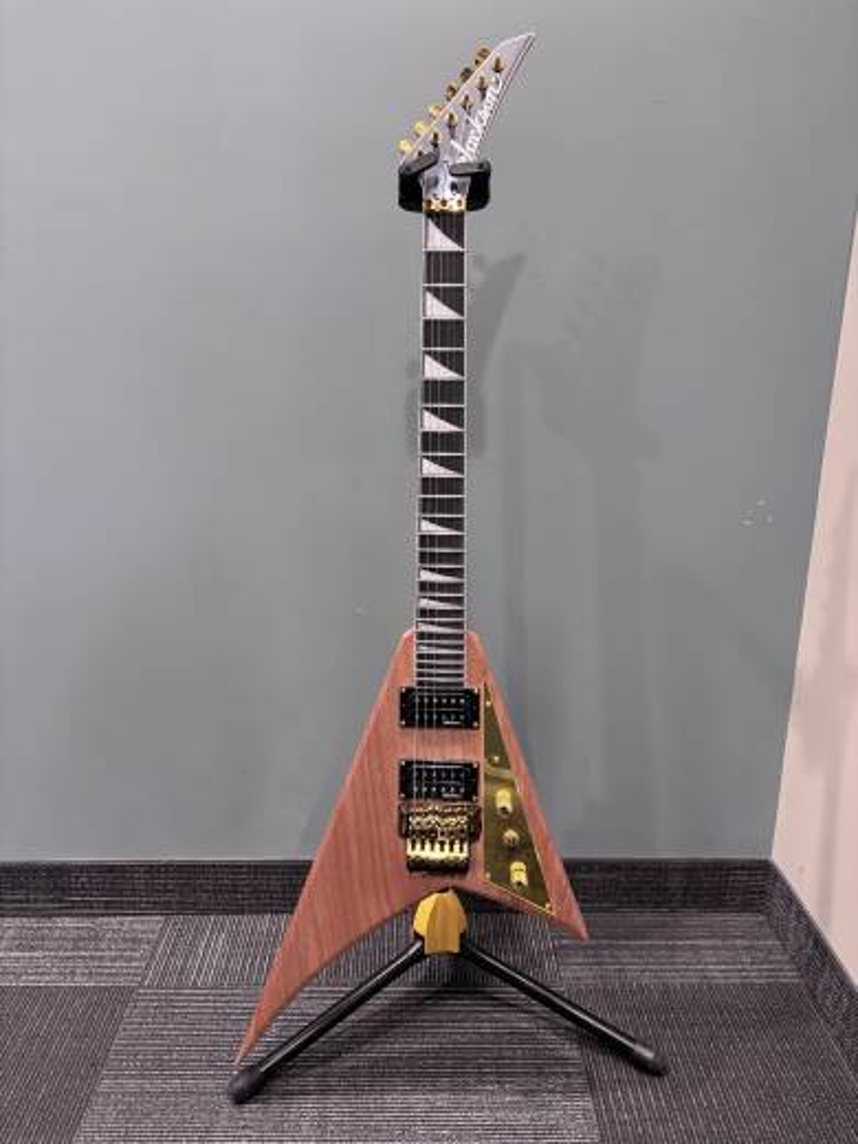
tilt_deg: -15.8
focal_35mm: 26
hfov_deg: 53.1
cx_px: 429
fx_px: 859
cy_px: 572
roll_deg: -0.7
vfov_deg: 67.3
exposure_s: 1/60
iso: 320
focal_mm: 5.96
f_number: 1.6
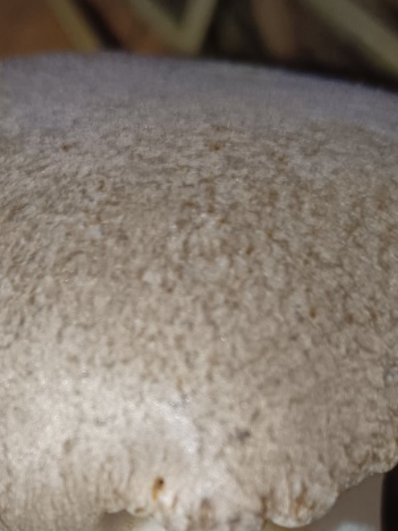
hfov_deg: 21.3
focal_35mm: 69
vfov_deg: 26.4
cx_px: 160
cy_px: 555
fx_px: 1059
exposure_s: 1/100
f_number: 1.8
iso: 641
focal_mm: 4.05
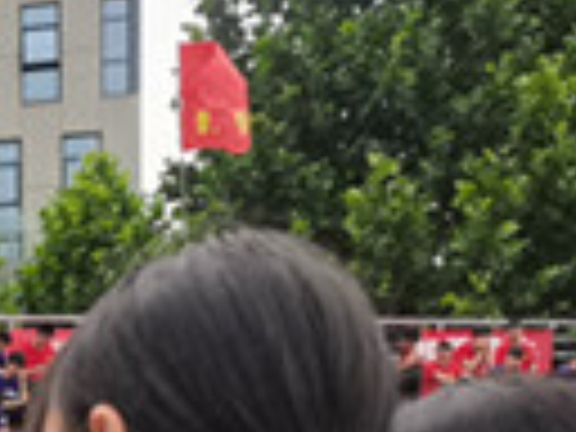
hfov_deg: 12.6
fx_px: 2296
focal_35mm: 138
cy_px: 864
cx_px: -558
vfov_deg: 10.0
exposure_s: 1/871
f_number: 1.8
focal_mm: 5.58
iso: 50
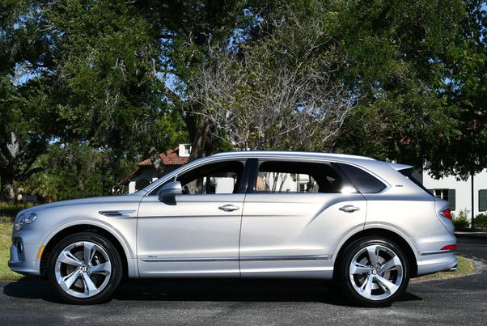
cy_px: 168
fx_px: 691
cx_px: 245
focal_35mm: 51
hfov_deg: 38.8
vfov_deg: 26.6
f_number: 9
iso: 100
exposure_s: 1/320
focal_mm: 24
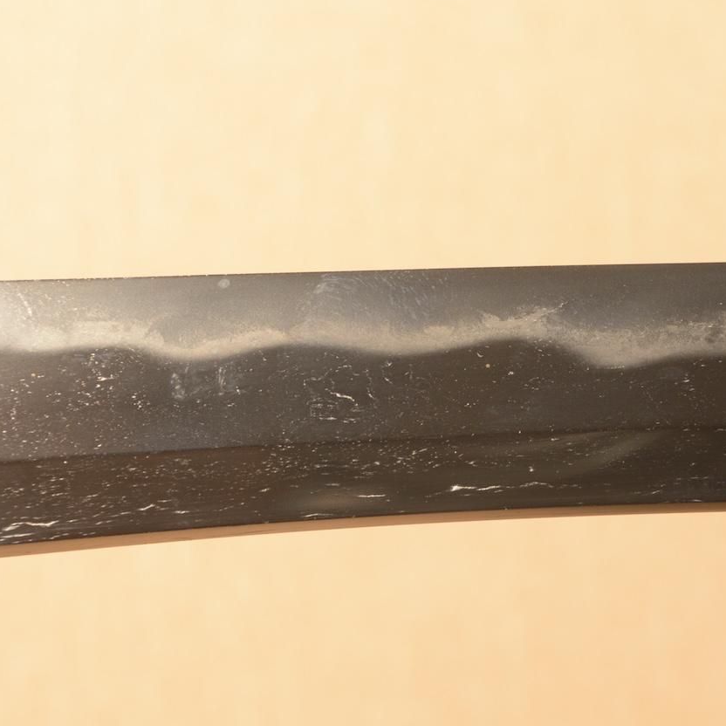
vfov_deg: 9.1
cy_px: 322
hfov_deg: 9.1
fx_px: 4580
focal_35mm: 193
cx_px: 468
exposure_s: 1/1.6
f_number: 11
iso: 400
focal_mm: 90
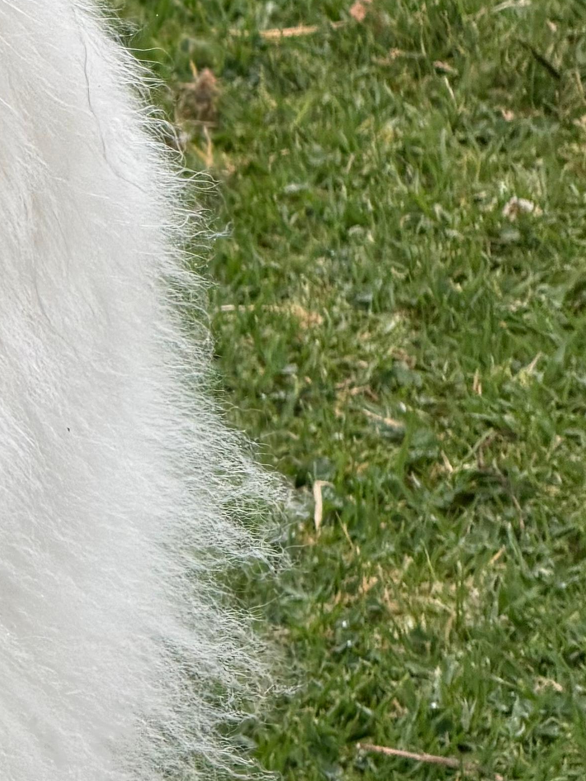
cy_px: 194
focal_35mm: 327
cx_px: -348
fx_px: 7383
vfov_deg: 6.1
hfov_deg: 4.5
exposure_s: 1/502
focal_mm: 16.89
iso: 50
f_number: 2.8
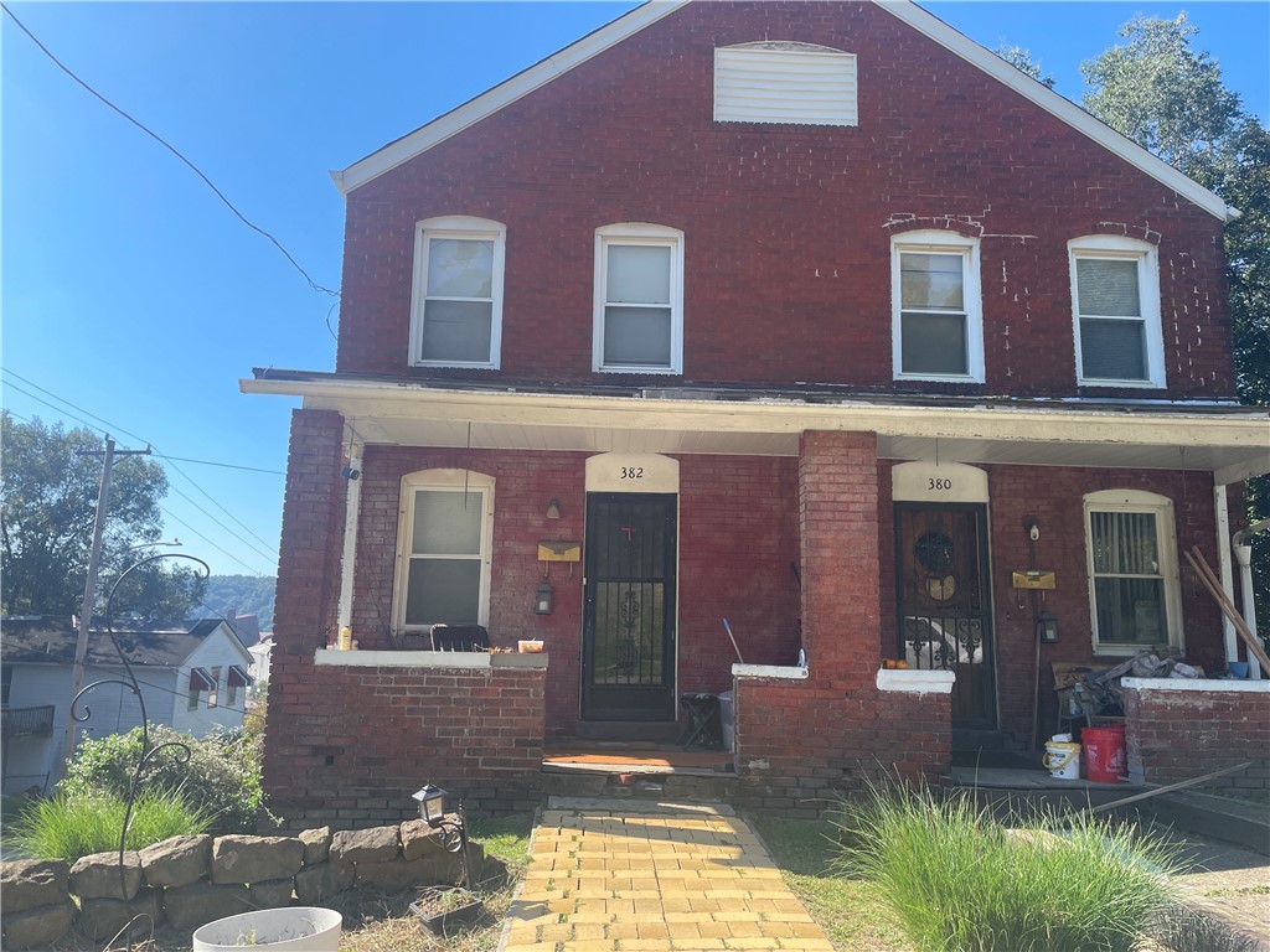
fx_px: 954
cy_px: 476
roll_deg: -1.2
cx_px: 635
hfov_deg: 67.3
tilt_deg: +10.6
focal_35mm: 26
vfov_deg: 53.1
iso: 32
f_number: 1.6
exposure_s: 1/1453
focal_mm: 4.2
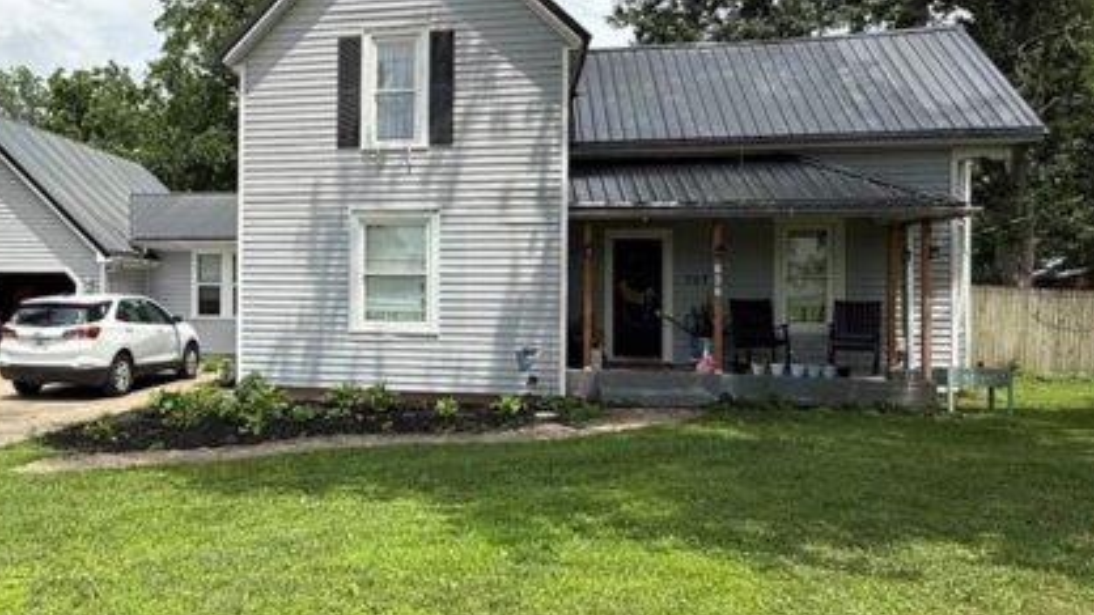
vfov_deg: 41.5
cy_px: 290
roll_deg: -0.4
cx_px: 338
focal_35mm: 28
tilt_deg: +2.0
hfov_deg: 65.5
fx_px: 812
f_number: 2.2
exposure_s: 1/2320
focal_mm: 2.22
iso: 50
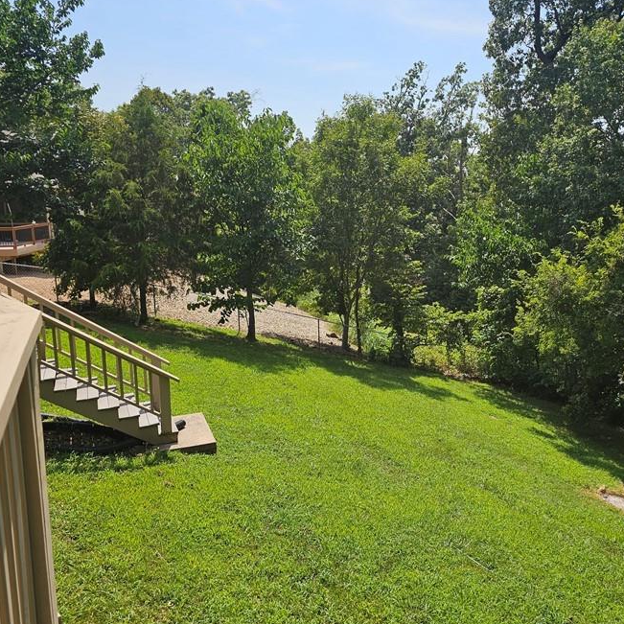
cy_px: 315
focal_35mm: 32
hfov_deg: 50.6
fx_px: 653
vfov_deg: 51.1
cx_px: 389
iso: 10
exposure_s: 1/736
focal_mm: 6.3
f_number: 1.7
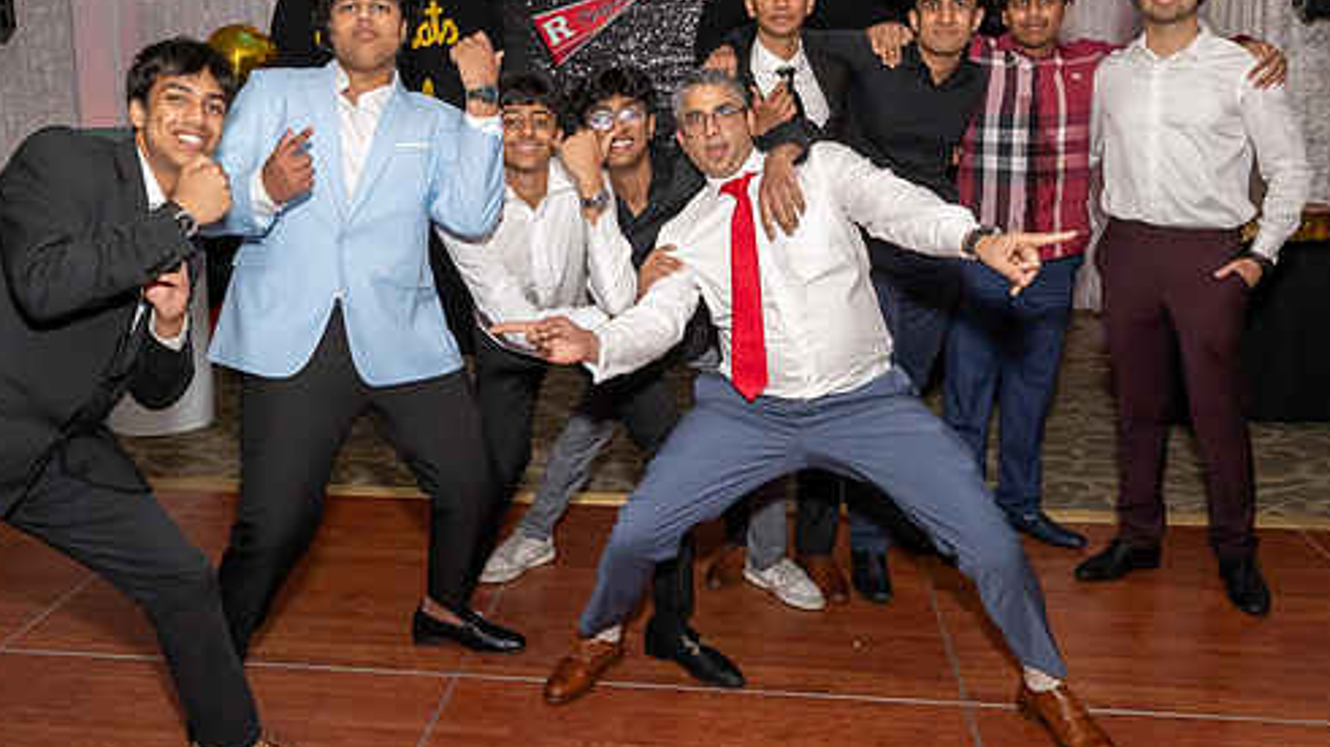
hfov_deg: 61.0
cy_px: 266
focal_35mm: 32
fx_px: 1128
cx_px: 622
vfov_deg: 36.4
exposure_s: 1/250
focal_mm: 17
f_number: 9
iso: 1000
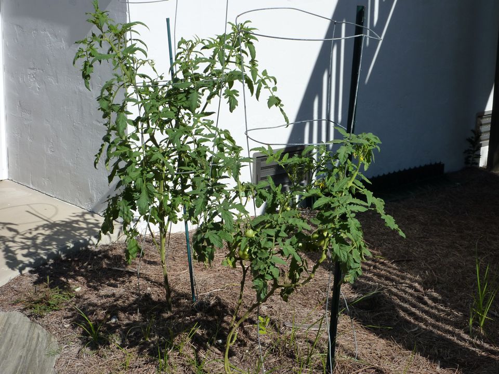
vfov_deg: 24.8
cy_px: 187
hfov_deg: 32.7
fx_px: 851
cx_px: 250
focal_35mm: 59
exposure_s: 1/500
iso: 125
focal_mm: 9.7
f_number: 5.6
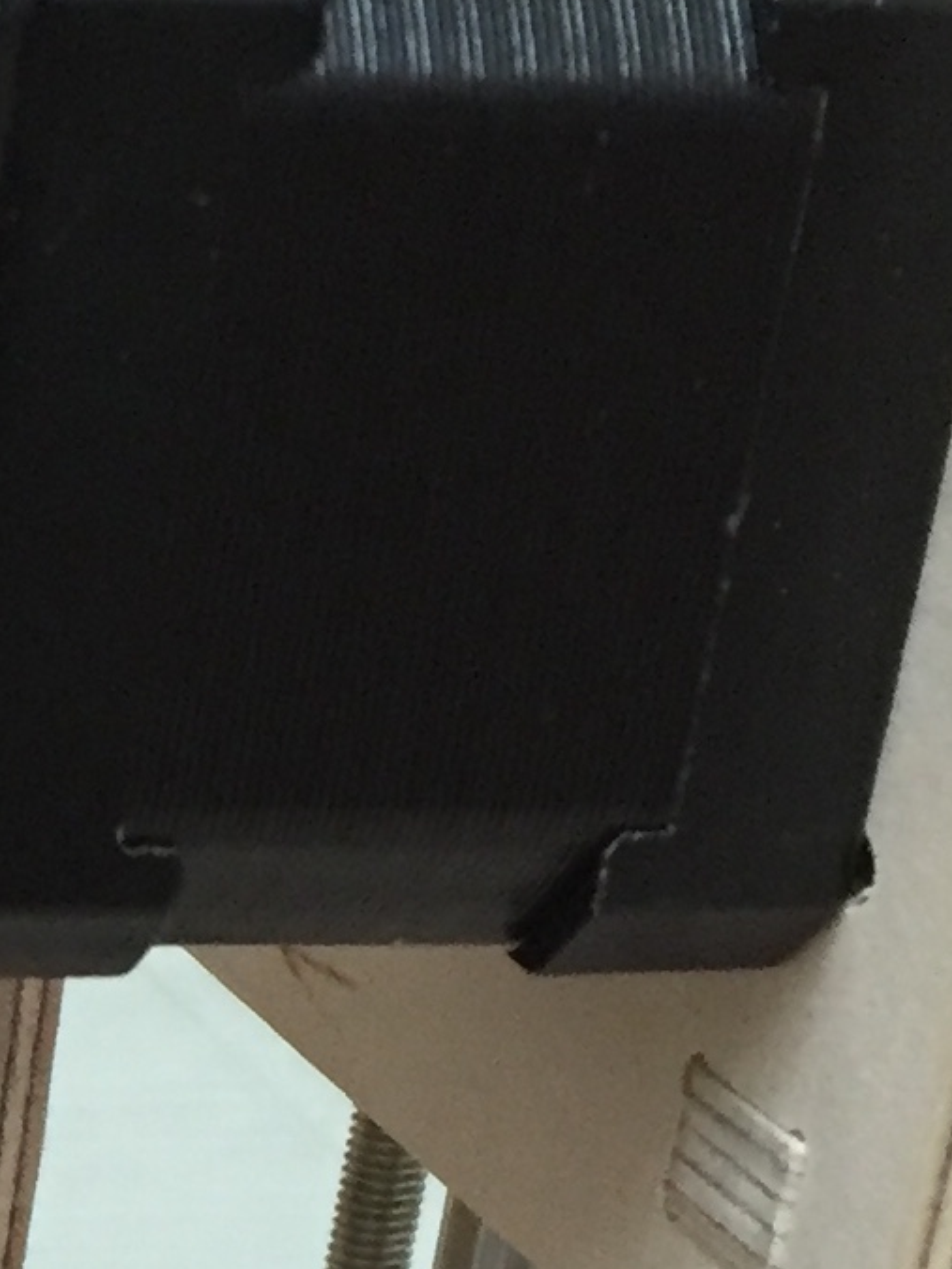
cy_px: 1502
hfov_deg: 9.7
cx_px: -1055
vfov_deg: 13.7
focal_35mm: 140
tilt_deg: -24.9
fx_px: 5134
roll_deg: -2.8
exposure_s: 1/33
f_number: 2.2
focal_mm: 4.15
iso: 200
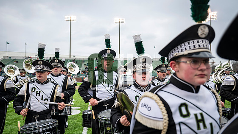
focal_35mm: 26
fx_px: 164
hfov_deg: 71.9
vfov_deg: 44.4
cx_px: 120
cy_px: 74
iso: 100
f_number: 2.8
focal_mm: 24
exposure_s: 1/500
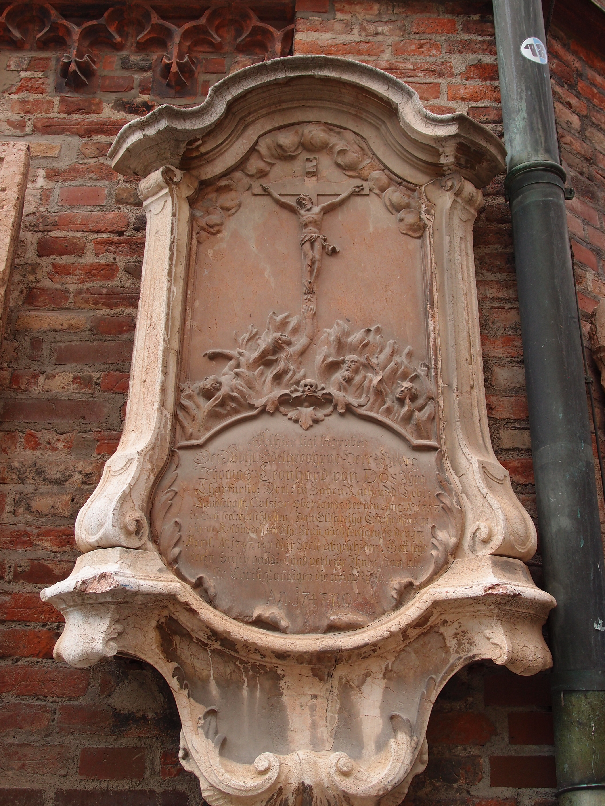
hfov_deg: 41.8
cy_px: 403
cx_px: 302
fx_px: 792
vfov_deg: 54.0
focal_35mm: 34
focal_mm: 7.41
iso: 100
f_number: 2.5
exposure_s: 1/320
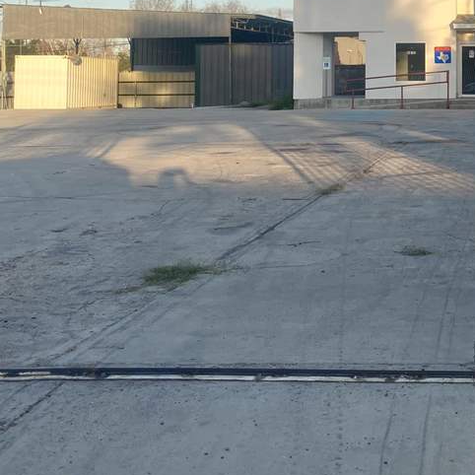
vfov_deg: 27.0
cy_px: 32
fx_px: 947
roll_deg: -0.8
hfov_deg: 26.8
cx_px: 457
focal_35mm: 61
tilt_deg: +3.5
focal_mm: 4.25
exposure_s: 1/1170
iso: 32
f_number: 1.8
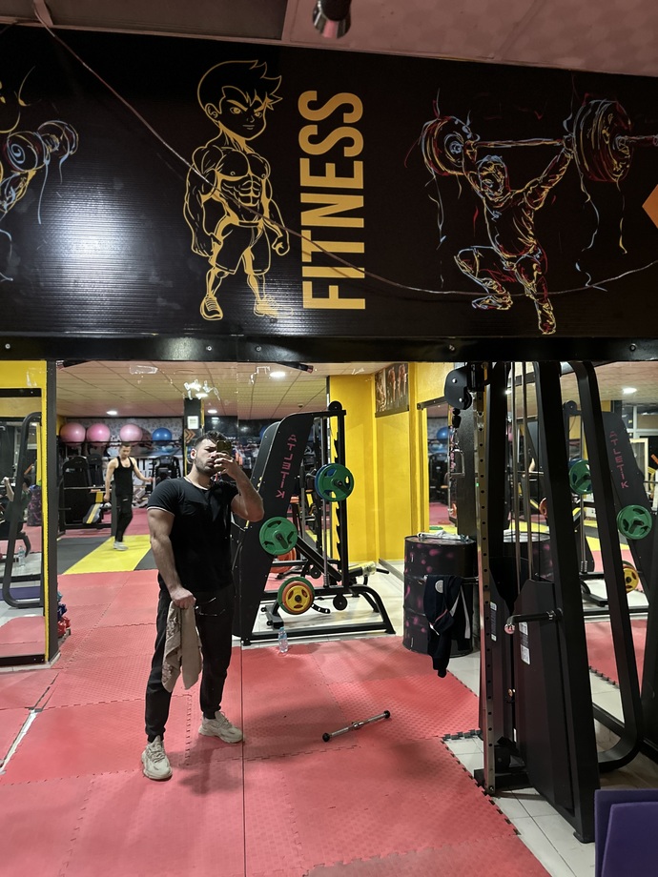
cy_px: 438
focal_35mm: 24
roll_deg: +1.7
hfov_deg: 56.8
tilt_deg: +0.6
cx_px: 329
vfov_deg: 71.6
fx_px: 608
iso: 1000
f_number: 1.78
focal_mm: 6.86
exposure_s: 1/40
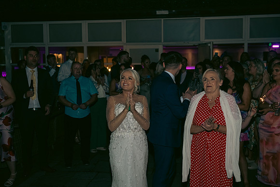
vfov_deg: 28.1
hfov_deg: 41.1
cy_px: 94
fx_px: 373
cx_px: 140
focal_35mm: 48
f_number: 3.5
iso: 800
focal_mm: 48
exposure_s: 1/160
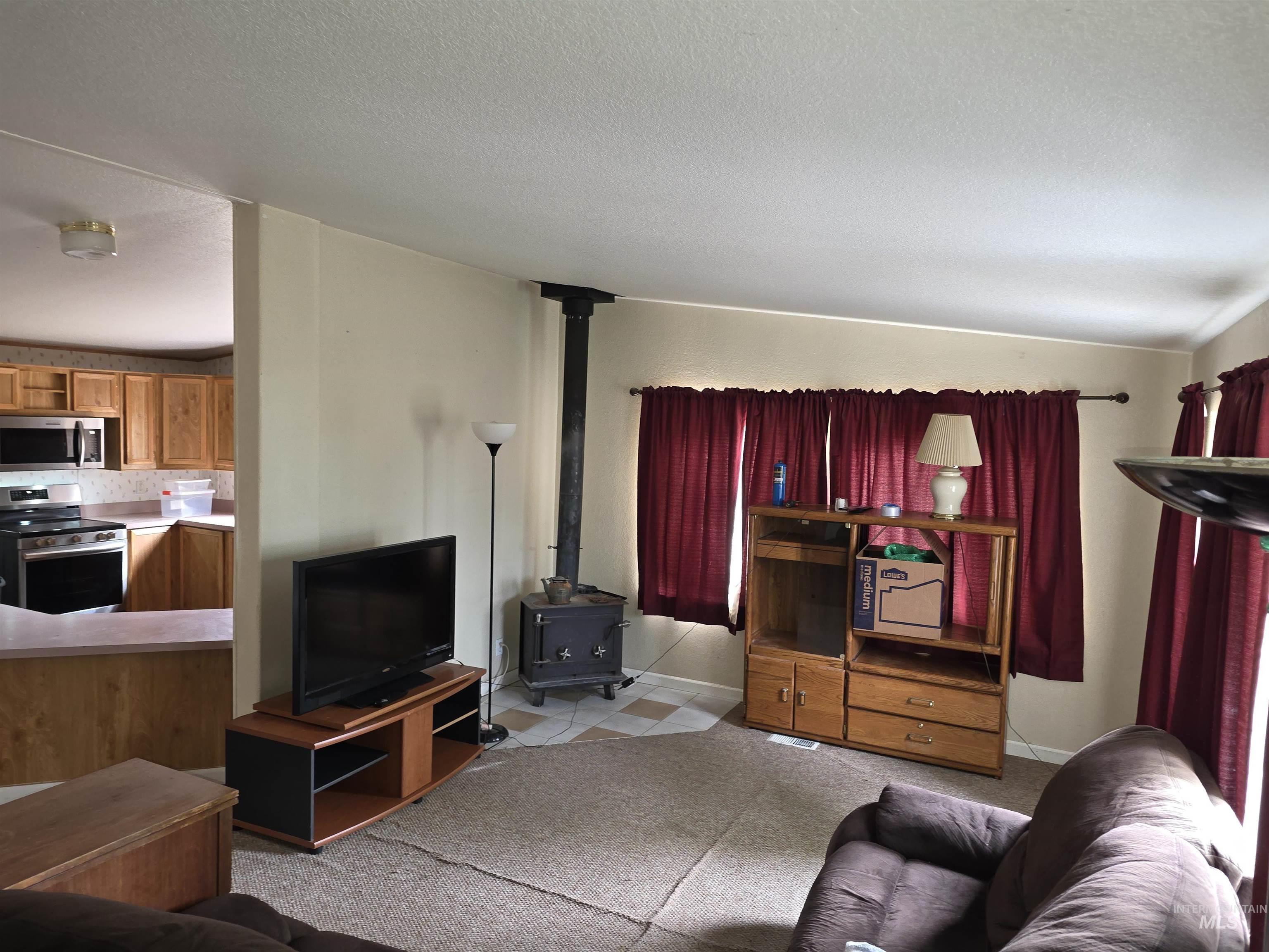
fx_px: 843
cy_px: 476
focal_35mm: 23
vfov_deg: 58.9
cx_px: 634
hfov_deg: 73.9
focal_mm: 6.25
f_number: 1.7
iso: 125
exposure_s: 1/24
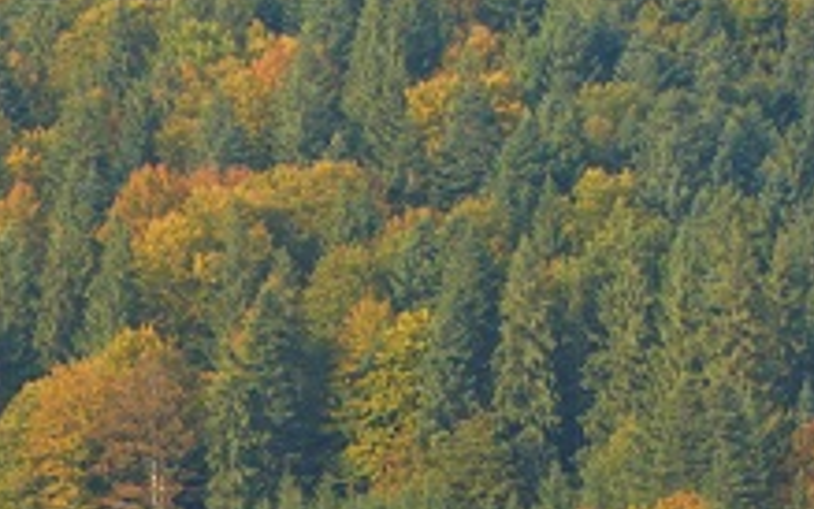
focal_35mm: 964
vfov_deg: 1.4
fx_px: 21399
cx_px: -494
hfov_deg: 2.2
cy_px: 881
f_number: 8
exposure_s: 1/250
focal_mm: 135
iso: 320
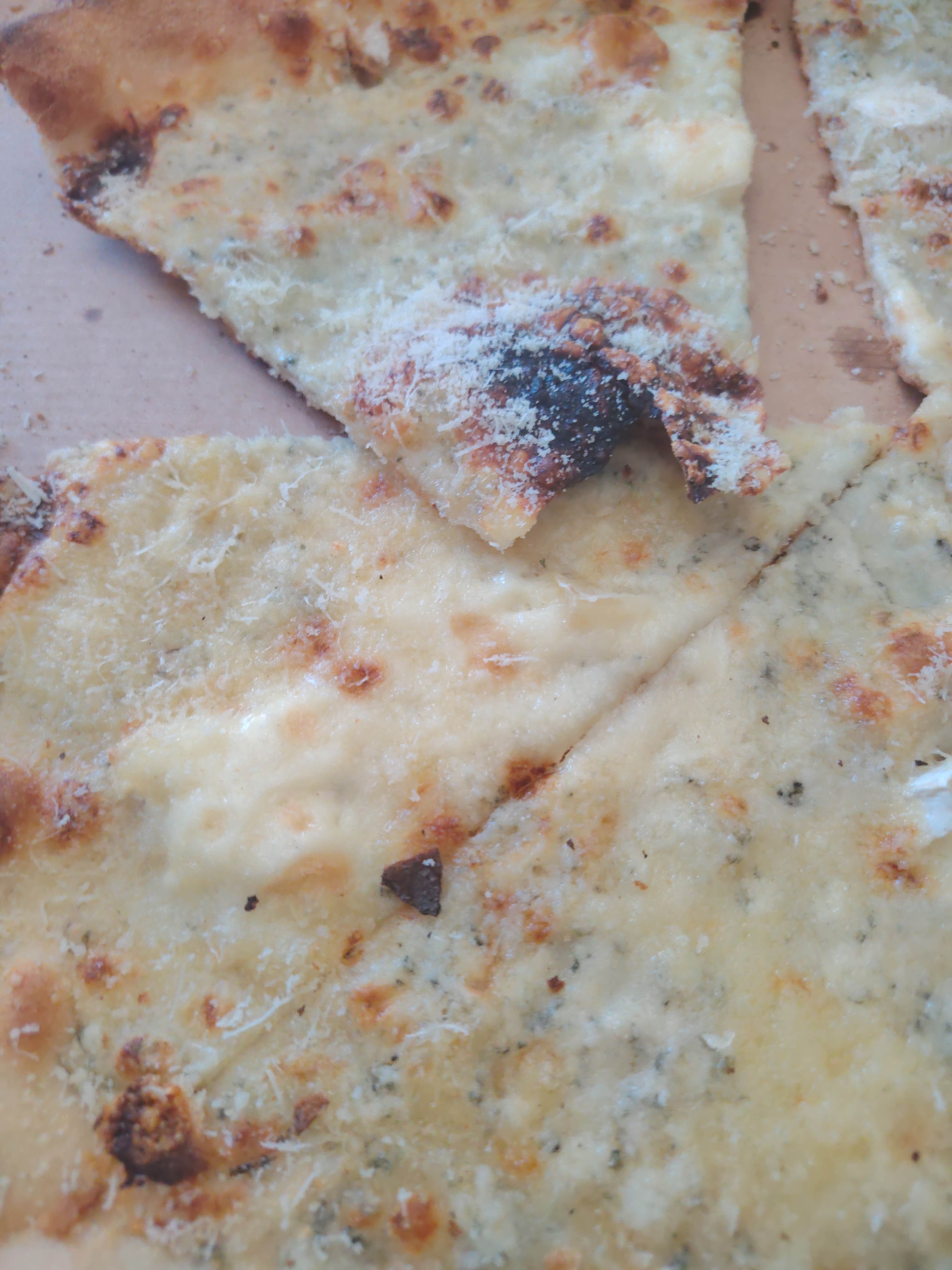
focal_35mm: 24
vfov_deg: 71.6
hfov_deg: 56.8
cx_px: 476
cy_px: 635
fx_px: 880
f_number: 1.75
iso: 2166
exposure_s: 1/33.3
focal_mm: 5.25
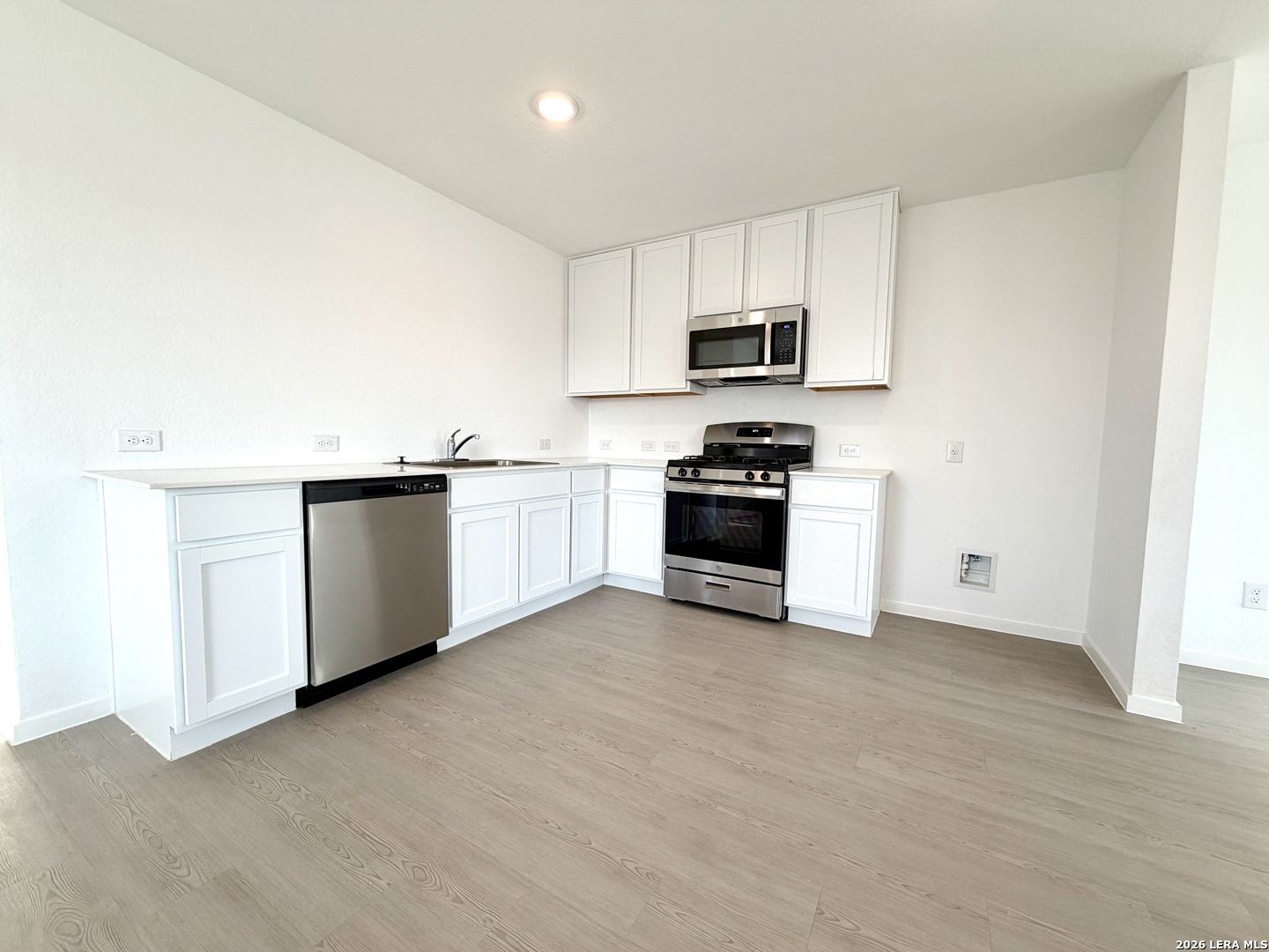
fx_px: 513
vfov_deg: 85.7
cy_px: 476
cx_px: 634
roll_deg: -1.0
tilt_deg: -4.9
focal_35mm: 14
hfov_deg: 102.1
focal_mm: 2.22
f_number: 2.2
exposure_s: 1/120
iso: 50
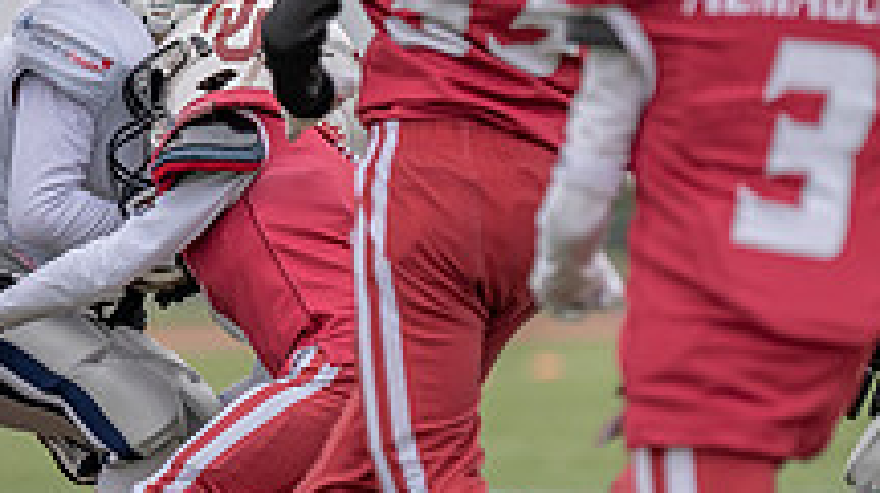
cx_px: 375
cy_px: 264
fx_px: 11935
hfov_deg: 4.2
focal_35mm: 512
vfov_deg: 2.4
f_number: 2.8
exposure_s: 1/1250
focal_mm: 140
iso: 200
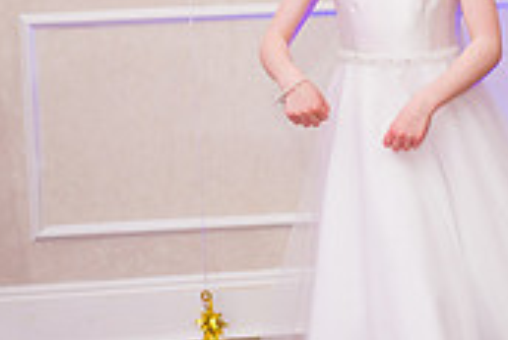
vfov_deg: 10.7
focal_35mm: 128
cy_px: 15
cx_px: 538
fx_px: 1808
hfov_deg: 15.6
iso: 1250
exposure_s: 1/200
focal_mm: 38
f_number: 3.2
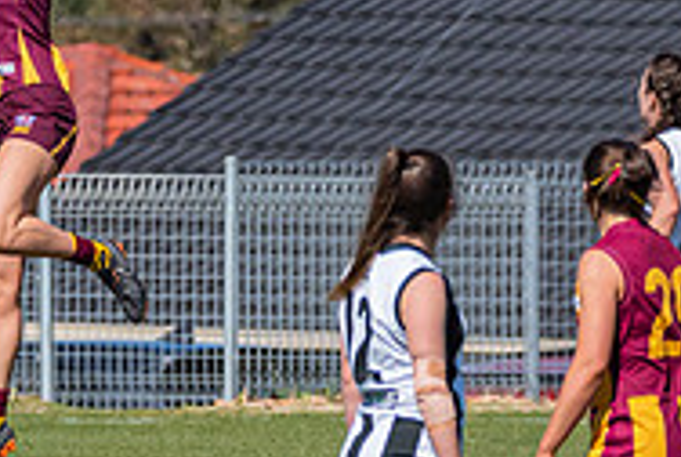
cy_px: 206
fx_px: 34880
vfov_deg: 0.7
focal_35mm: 1841
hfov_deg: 1.1
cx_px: -167
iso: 800
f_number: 8
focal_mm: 320
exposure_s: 1/4000
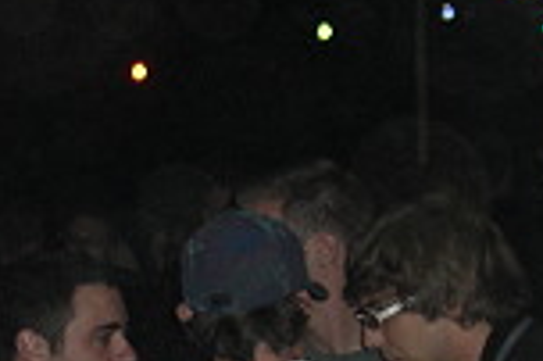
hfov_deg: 13.0
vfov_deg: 8.6
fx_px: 2366
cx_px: 64
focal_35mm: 157
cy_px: 497
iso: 200
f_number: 2.8
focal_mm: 7.9
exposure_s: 1/60
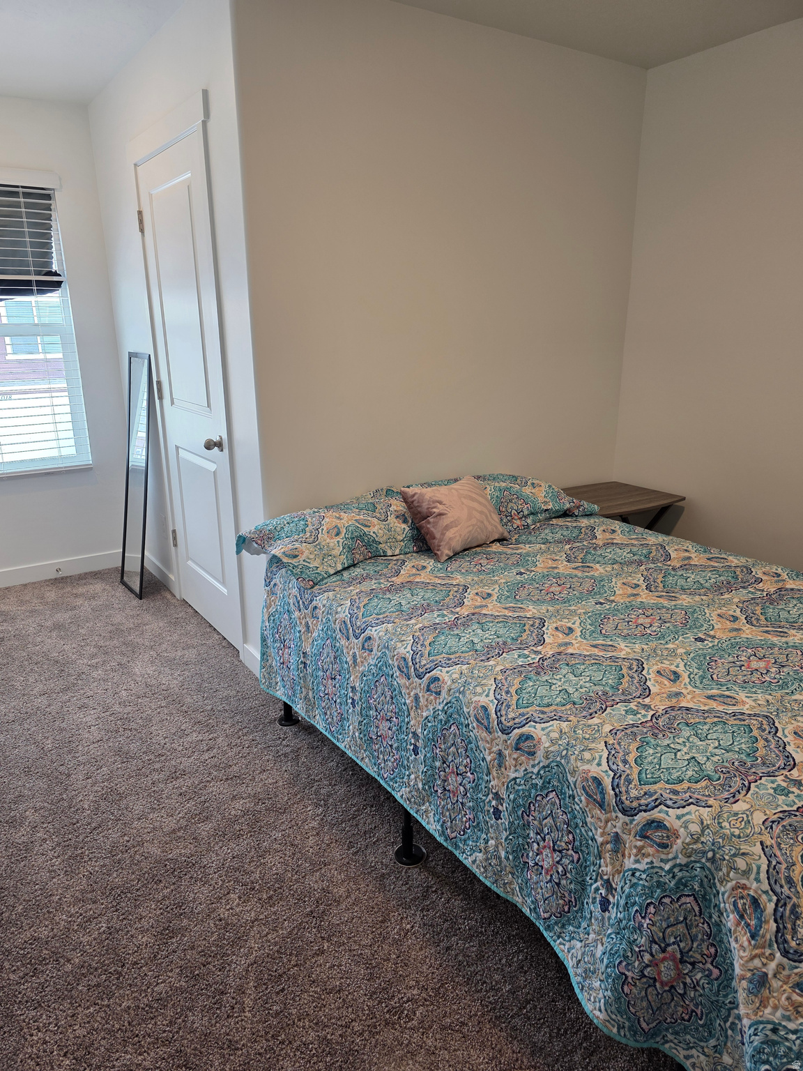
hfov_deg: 58.9
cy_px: 536
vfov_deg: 73.9
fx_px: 711
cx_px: 402
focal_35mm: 23
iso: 100
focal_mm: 6.3
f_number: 1.7
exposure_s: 1/120
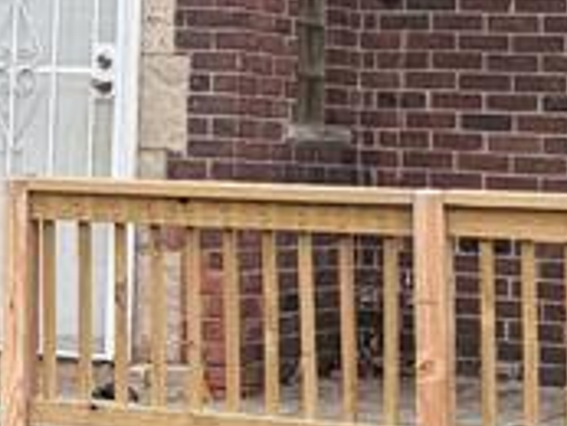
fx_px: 2524
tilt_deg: +11.4
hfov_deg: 12.7
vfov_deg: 9.3
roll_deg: -2.0
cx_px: 62
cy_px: -269
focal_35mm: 154
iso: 50
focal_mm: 5.96
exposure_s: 1/543
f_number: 1.6
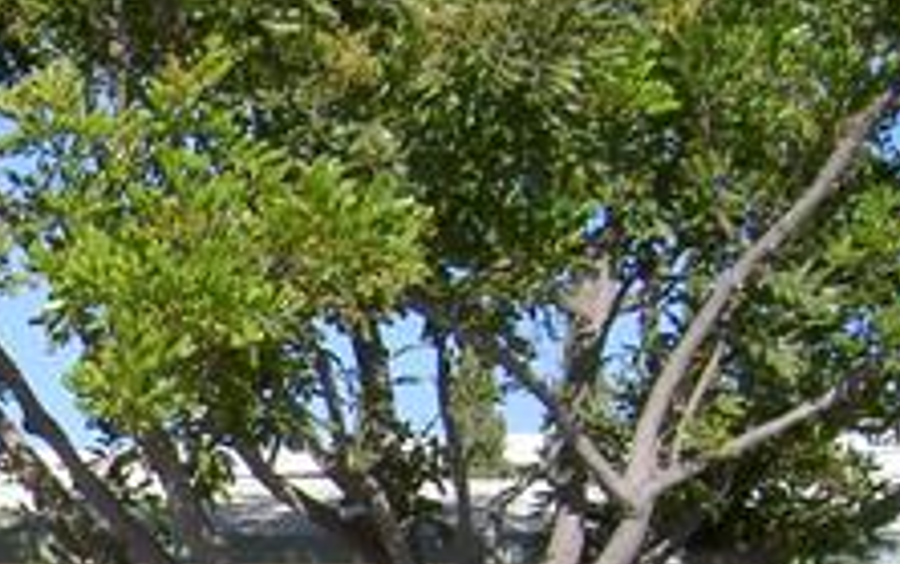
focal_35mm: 119
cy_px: 824
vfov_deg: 10.7
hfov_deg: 16.4
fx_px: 2920
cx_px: -336
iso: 100
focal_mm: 8
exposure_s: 1/320
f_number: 4.7
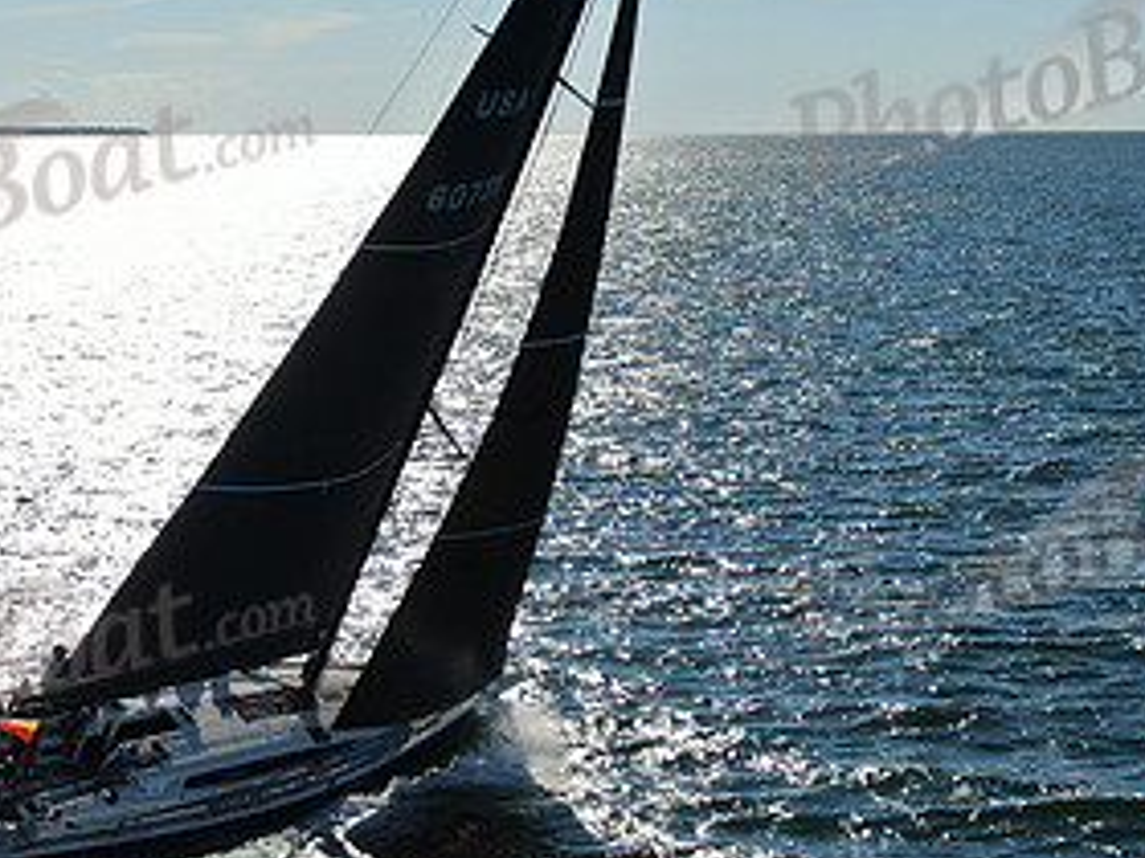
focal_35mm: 85
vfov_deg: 17.4
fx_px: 2812
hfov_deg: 23.0
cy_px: 370
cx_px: 556
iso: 100
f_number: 3.5
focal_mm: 7.07
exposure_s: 1/2000
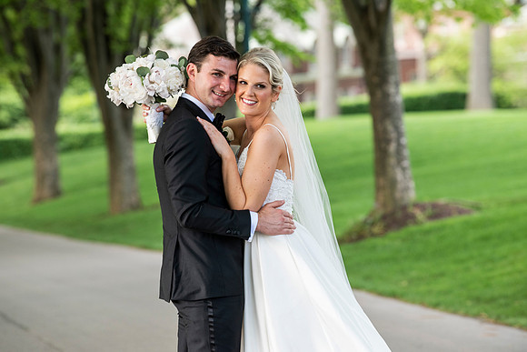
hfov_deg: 10.3
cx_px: 264
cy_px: 176
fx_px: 2928
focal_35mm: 200
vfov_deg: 6.9
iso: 800
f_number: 5
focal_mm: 200
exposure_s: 1/400
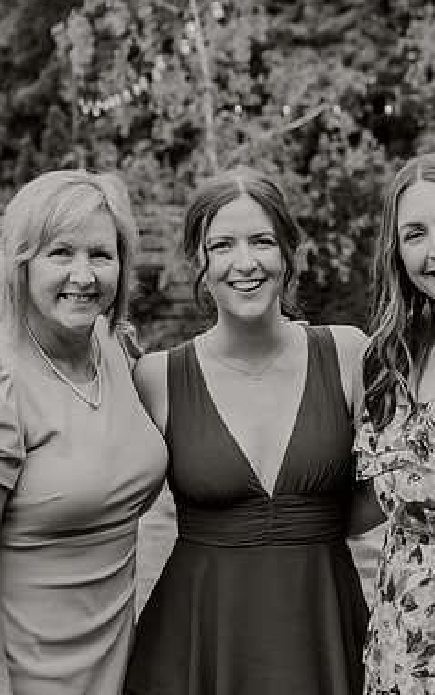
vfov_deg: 26.1
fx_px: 1498
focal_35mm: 79
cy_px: 399
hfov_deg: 16.3
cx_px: 411
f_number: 3.5
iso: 200
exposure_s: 1/400
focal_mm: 44
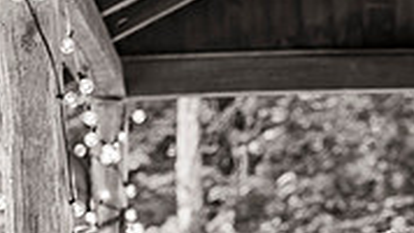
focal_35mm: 171
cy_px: 373
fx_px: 1877
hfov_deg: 12.3
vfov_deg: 7.0
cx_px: 479
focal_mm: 50
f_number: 2.8
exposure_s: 1/400
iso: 320
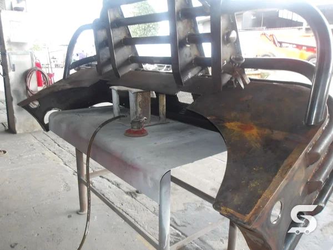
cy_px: 125
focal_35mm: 27
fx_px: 260
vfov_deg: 51.4
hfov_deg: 65.3
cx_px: 166
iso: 100
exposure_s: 1/44
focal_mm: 4.9
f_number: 3
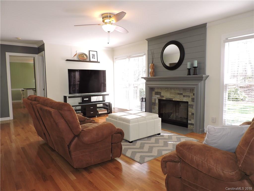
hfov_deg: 71.6
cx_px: 127
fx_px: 176
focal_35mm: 24
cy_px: 96
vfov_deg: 56.8
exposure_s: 1/30
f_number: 3
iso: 100
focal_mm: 4.3
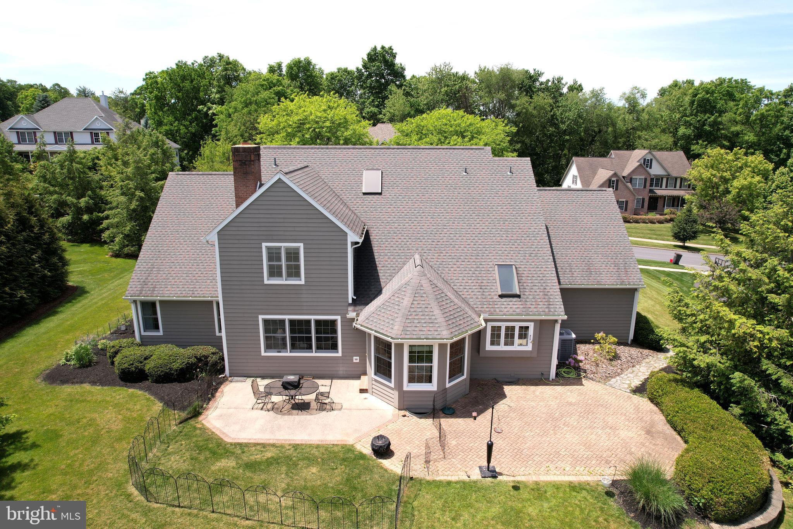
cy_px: 264
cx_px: 396
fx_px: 485
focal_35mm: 22
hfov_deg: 78.6
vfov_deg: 57.2
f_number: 2.8
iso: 100
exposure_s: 1/1000
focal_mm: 8.38
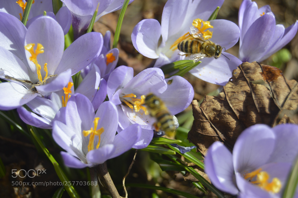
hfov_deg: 24.6
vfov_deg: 16.5
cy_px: 99
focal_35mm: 82
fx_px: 682
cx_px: 149
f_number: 7.1
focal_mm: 55
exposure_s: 1/200
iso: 100
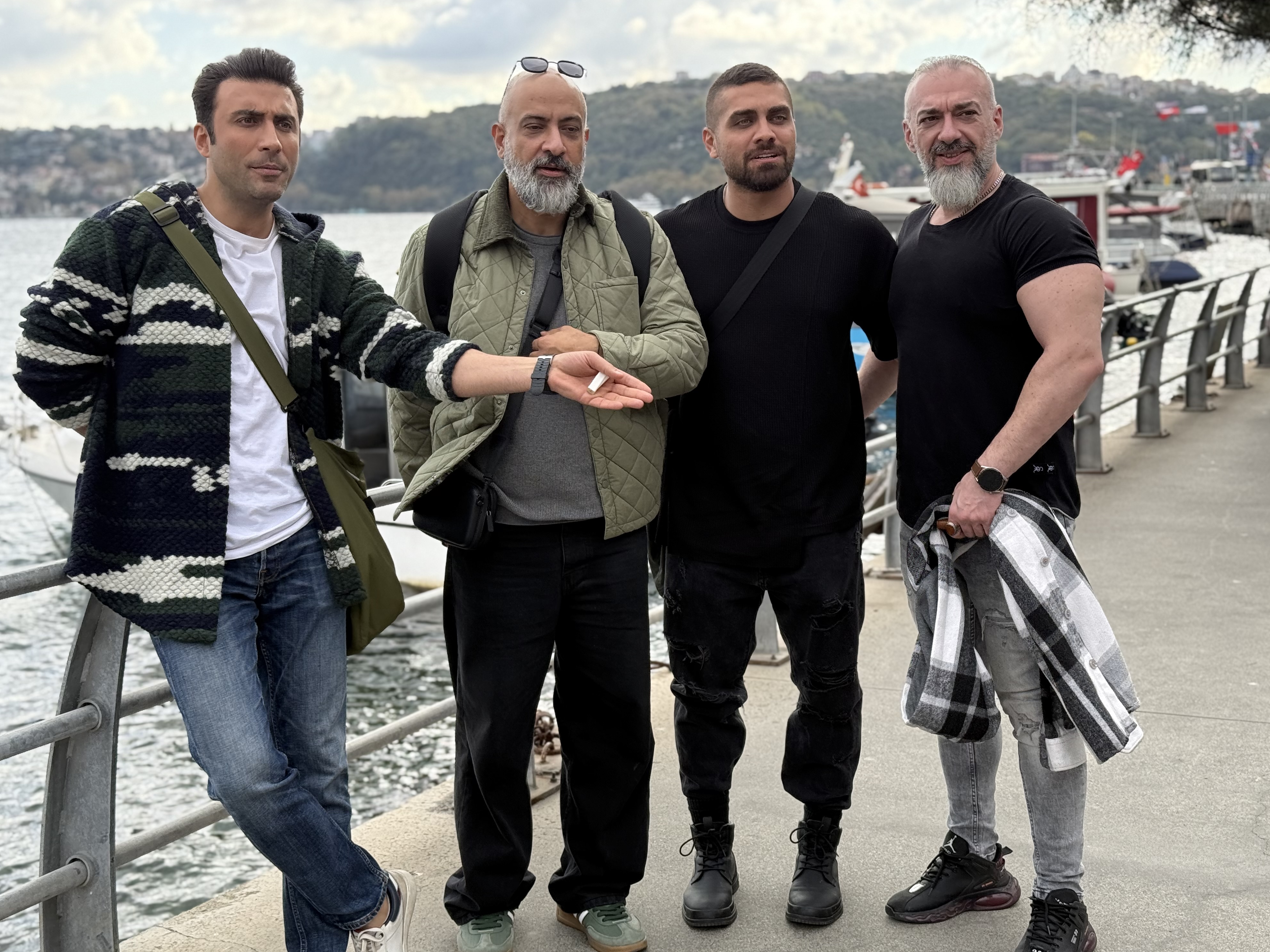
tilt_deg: -7.8
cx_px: 627
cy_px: 478
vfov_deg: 29.7
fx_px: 1798
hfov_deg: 38.9
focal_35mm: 49
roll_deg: +0.6
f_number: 1.78
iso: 100
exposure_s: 1/939
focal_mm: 6.76
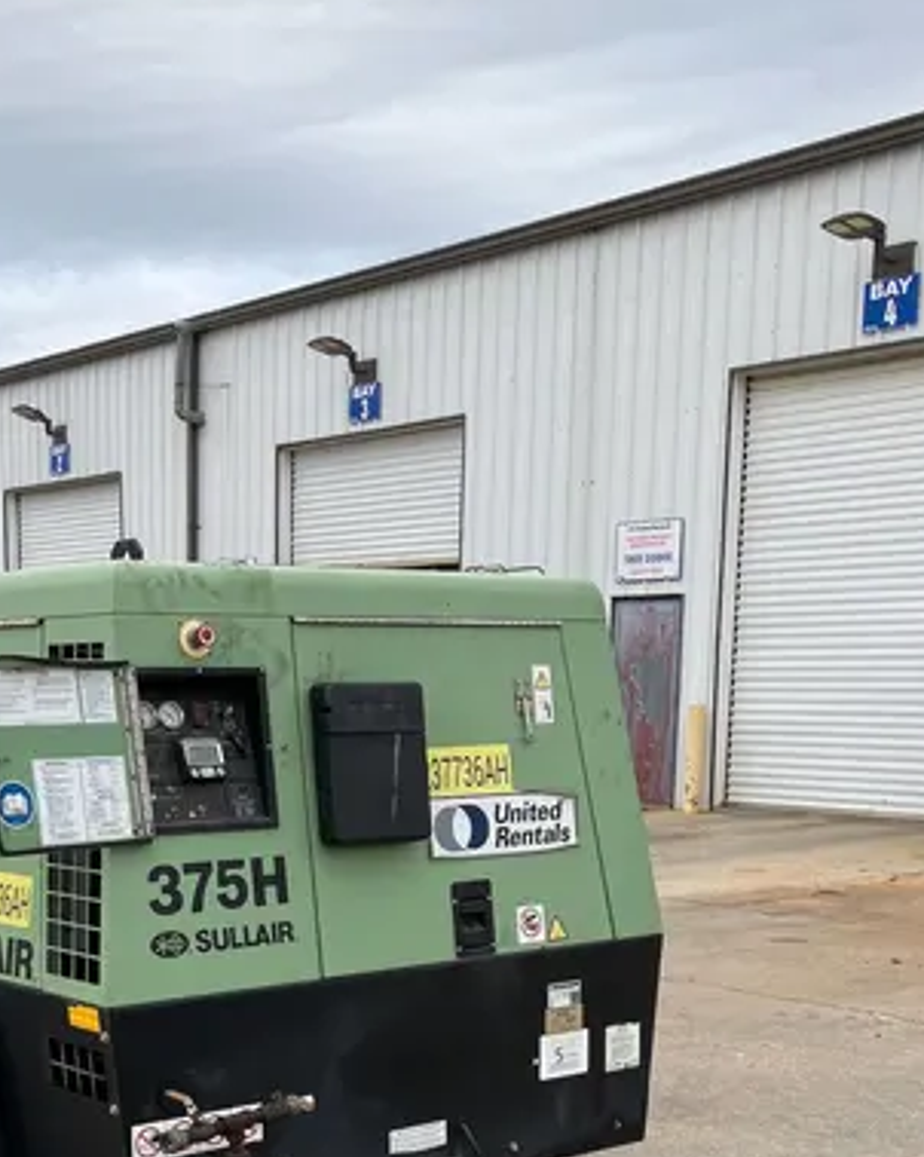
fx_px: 1813
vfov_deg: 33.5
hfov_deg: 28.3
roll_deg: -1.2
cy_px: 1039
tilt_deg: -9.1
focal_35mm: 53
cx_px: 278
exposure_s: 1/401
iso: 32
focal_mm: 3.99
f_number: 1.8
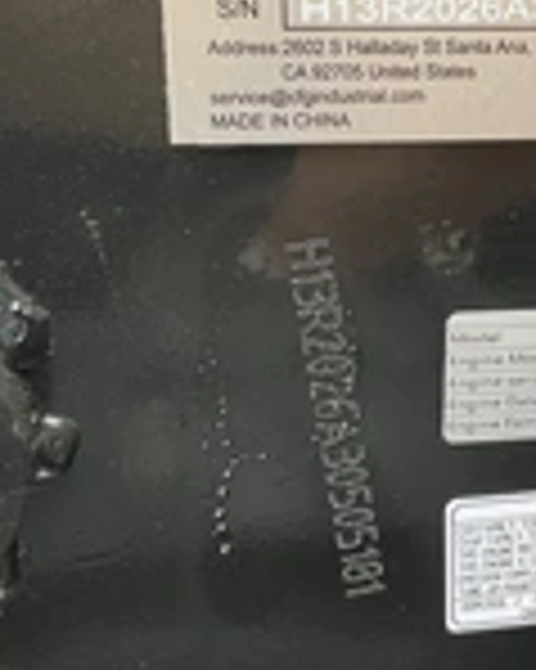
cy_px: 157
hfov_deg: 19.3
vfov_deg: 24.8
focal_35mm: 76
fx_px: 1509
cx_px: 590
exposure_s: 1/122
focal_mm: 3
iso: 32
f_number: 1.8
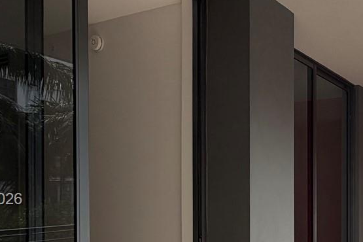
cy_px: 200
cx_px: 342
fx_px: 423
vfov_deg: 30.9
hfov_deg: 41.8
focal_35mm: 42
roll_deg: +0.6
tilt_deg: -1.6
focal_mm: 2.22
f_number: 2.2
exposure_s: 1/502
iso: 50
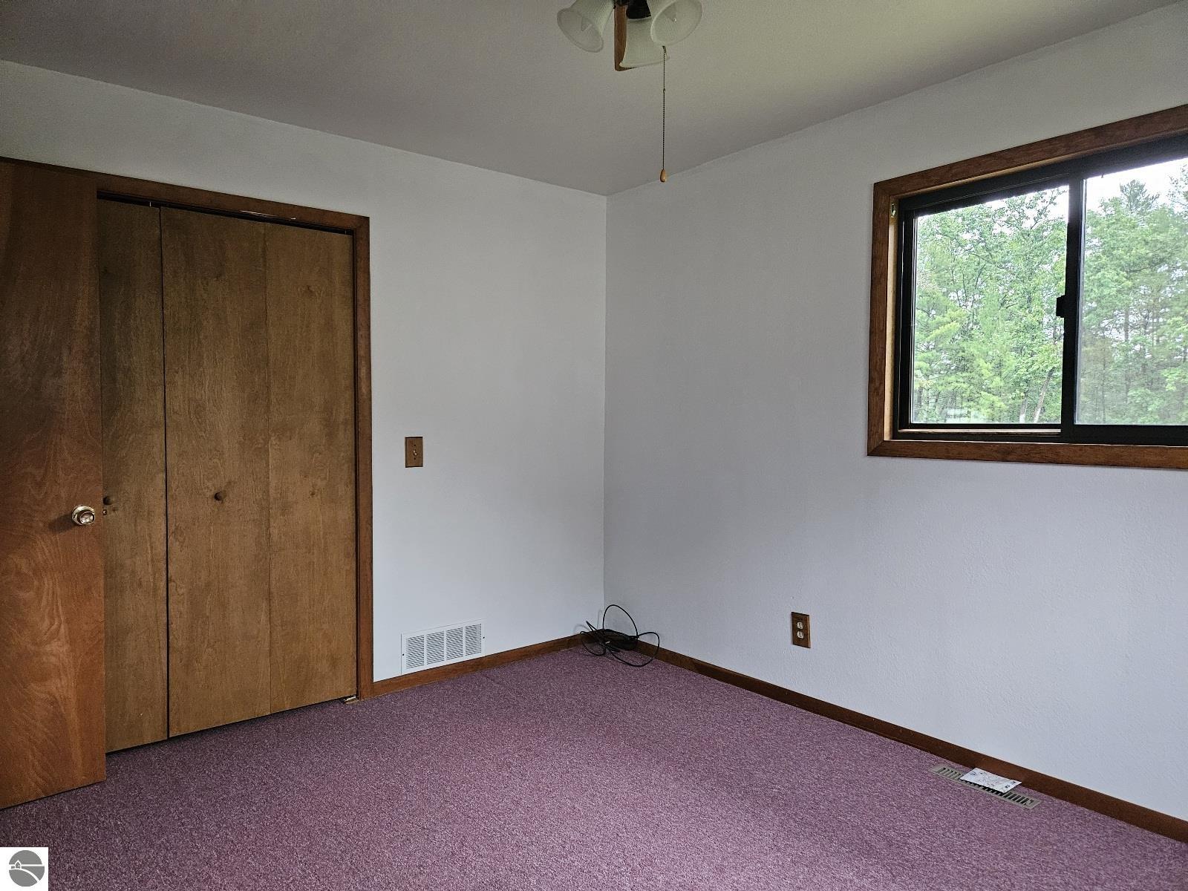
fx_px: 789
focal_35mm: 23
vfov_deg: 58.9
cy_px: 446
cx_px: 594
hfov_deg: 73.9
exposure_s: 1/120
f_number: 1.8
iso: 1000
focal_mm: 5.4
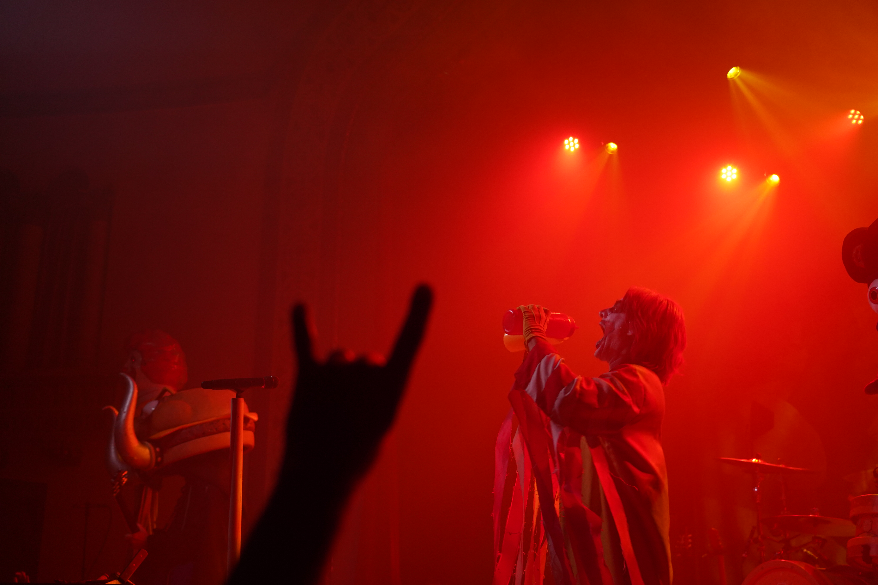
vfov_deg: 31.2
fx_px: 1049
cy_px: 292
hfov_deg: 45.4
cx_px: 439
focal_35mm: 43
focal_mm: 43
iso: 2000
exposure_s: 1/160
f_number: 4
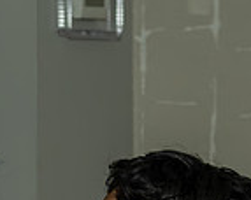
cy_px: 305
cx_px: -161
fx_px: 2055
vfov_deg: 5.5
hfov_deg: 6.9
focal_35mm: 277
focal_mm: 34
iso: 1000
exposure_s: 1/250
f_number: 5.6
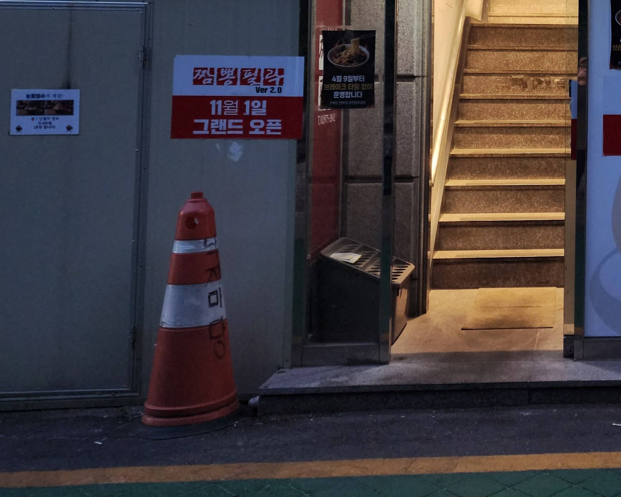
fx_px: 956
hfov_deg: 32.5
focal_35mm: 52
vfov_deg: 28.0
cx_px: 649
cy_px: 40
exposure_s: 1/120
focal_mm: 6.4
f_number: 1.8
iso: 500
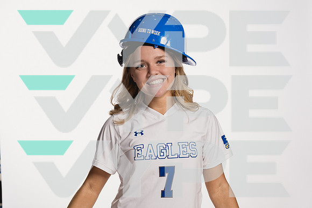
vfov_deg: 17.9
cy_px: 102
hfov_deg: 26.6
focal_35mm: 76
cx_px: 152
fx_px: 659
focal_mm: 70
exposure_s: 1/250
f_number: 5.6
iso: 400
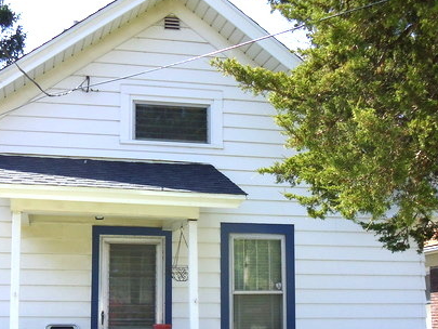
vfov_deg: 24.3
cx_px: 165
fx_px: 759
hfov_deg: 32.0
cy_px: 218
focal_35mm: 60
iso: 80
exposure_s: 1/394
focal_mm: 6.81
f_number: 3.5
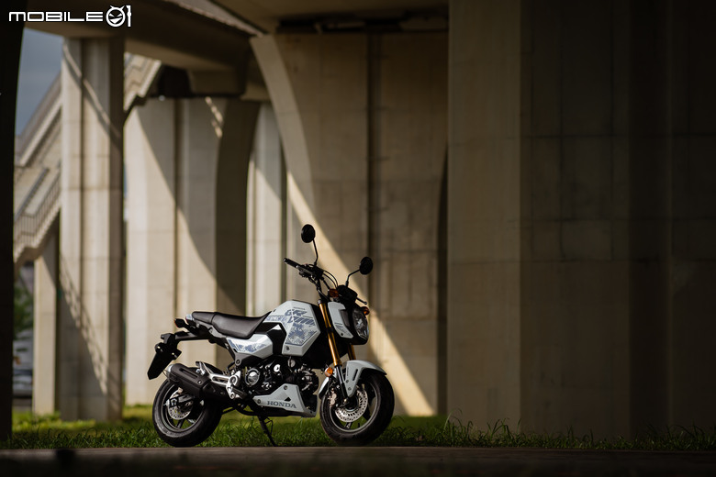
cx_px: 358
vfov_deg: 10.2
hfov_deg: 15.2
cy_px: 238
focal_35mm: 135
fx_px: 2685
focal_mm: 135
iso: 50
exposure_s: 1/640
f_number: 2
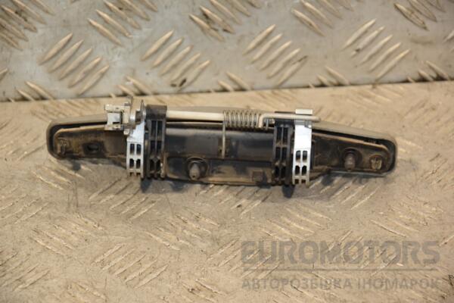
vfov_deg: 8.7
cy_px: 152
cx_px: 227
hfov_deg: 13.0
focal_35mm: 158
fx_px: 1986
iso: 800
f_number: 5.6
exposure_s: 1/125
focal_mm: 105
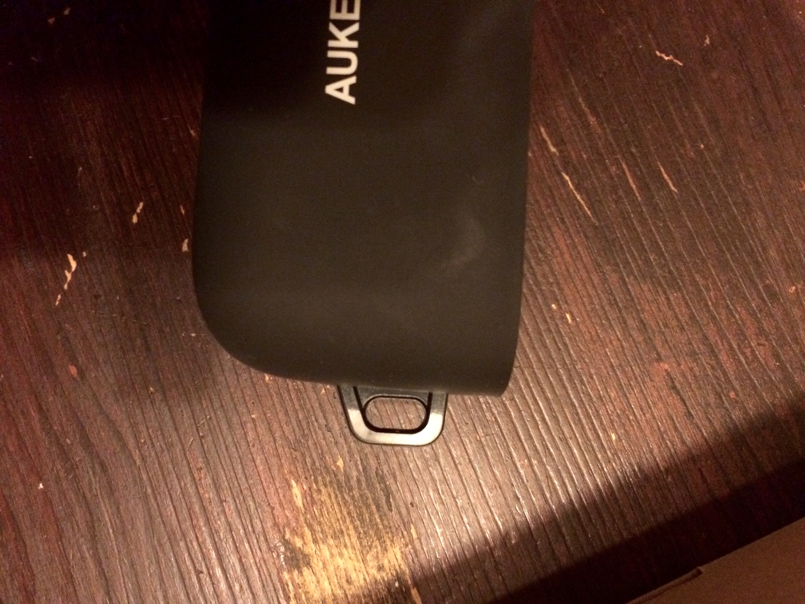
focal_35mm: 29
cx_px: 402
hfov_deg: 61.7
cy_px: 302
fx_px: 674
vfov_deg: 48.2
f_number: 2.2
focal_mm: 4.15
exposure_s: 1/17
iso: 400
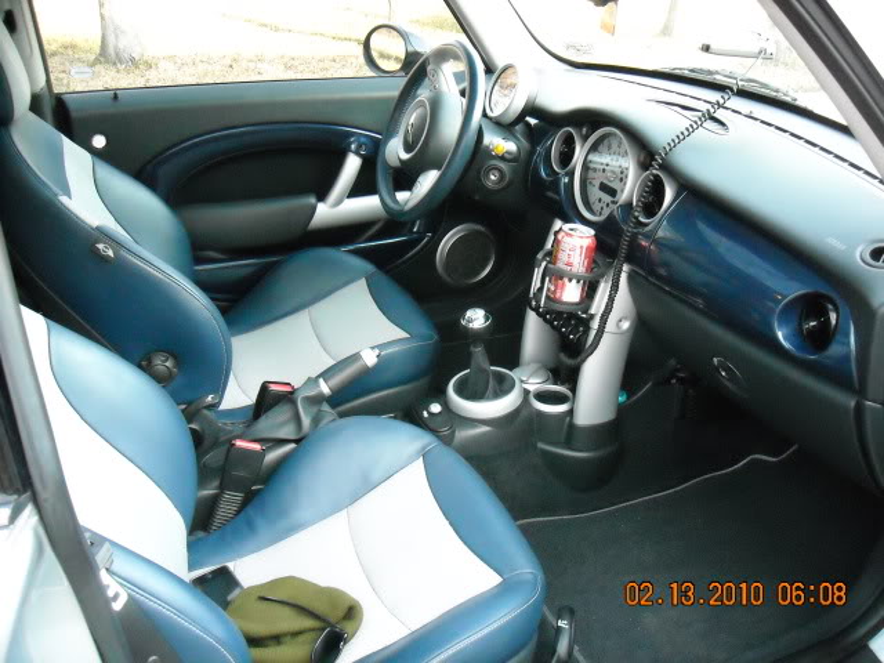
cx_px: 442
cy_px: 332
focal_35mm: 35
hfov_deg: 52.6
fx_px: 894
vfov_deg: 40.7
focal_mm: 5.7
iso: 800
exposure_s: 1/168
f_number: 2.8
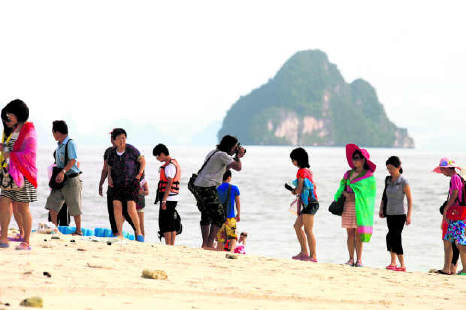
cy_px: 155
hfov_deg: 2.1
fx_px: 12835
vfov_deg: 1.4
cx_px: 233
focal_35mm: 992
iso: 100
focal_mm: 300
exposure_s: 1/1000
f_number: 6.3
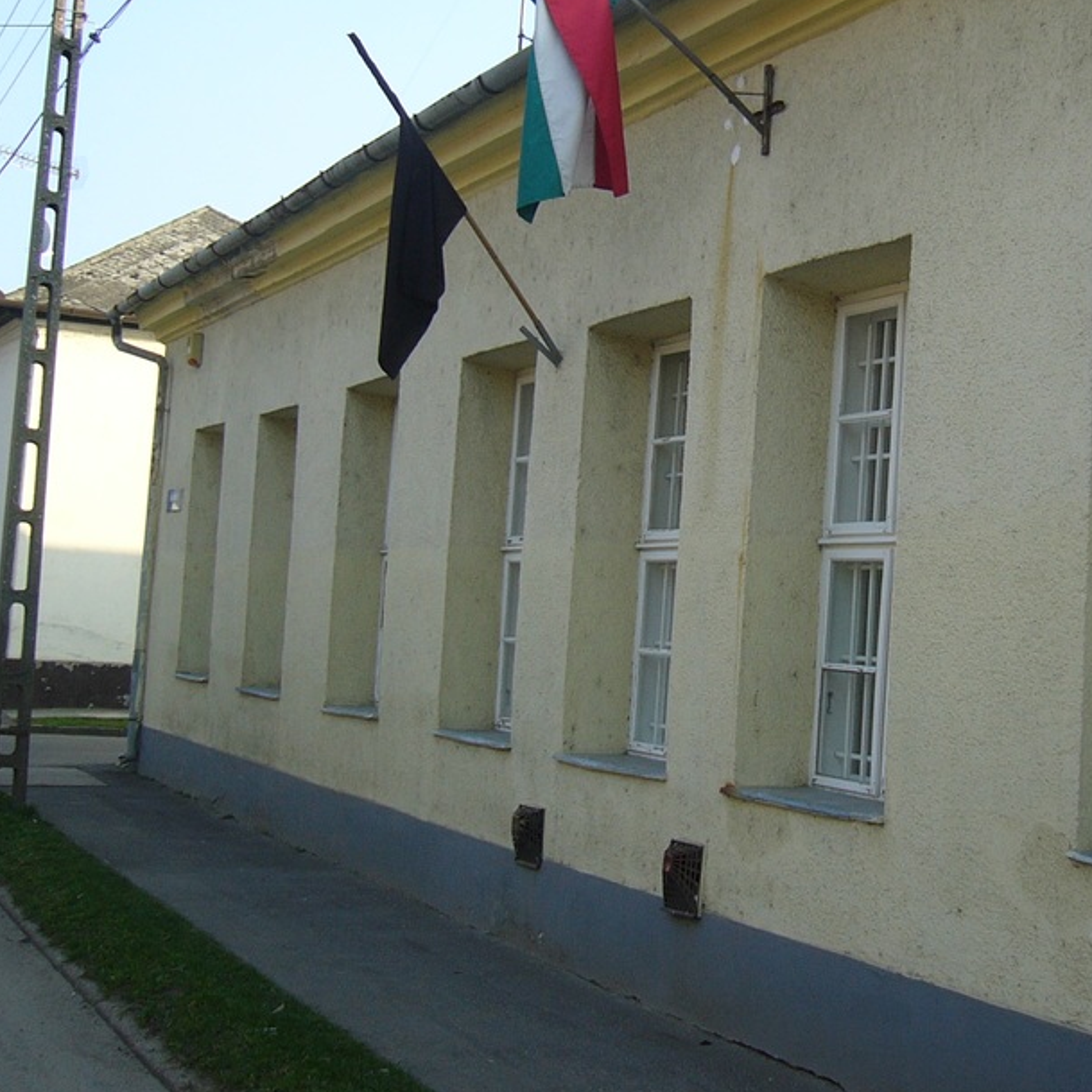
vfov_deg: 32.7
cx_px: 735
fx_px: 1856
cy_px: 443
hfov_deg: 32.5
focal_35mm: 52
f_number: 2.8
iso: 50
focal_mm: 5.8
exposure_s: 1/320
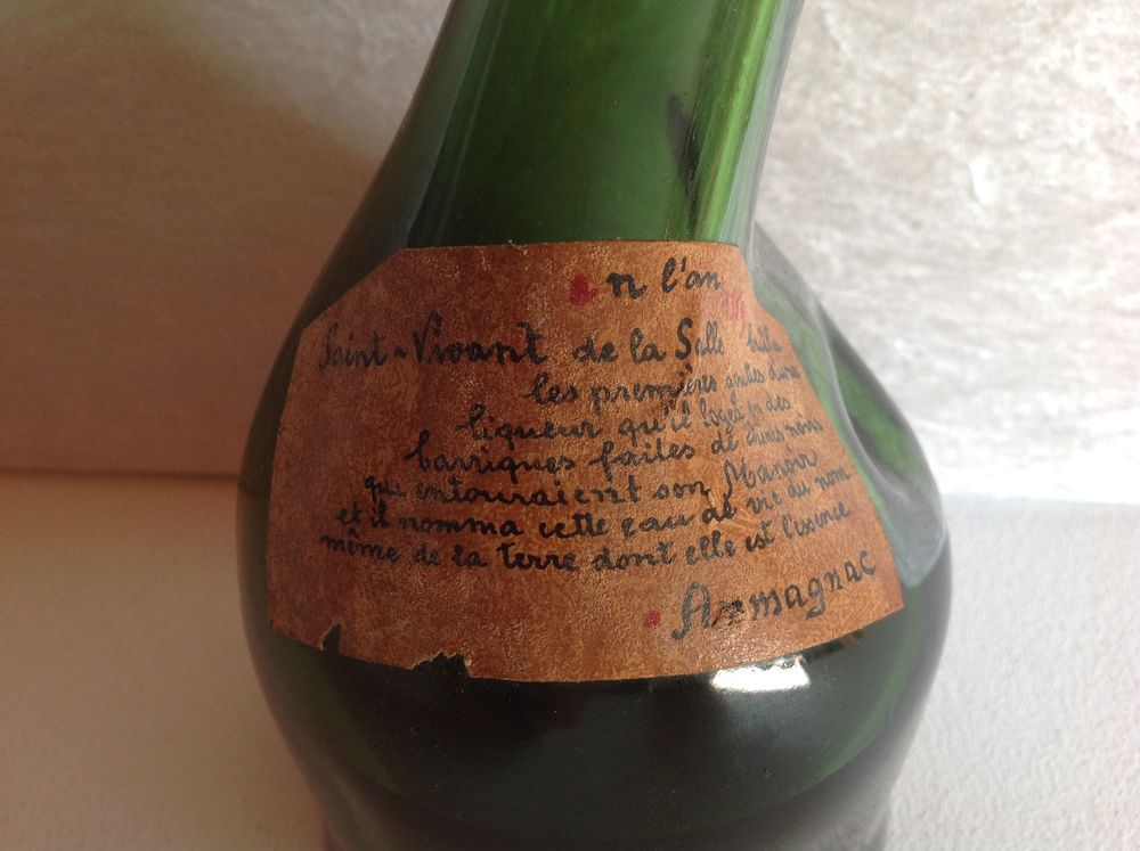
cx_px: 570
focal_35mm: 35
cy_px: 426
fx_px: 1151
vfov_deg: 40.6
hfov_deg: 52.7
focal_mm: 4.28
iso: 64
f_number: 2.4
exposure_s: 1/60
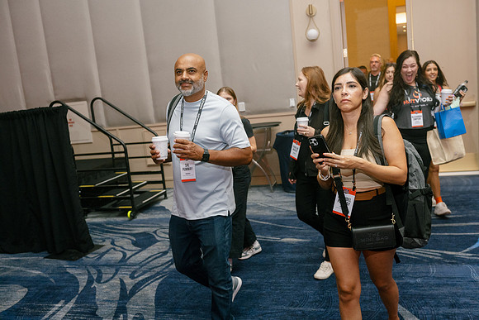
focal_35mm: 35
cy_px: 160
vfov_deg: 37.9
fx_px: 466
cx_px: 240
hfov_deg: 54.4
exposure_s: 1/160
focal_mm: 35
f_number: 4
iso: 1250
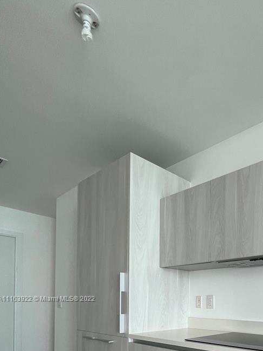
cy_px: 299
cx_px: 239
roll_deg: -0.7
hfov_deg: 50.2
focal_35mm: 24
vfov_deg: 62.9
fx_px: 243
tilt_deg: +0.4
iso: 64
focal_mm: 1.57
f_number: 1.8
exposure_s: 1/122
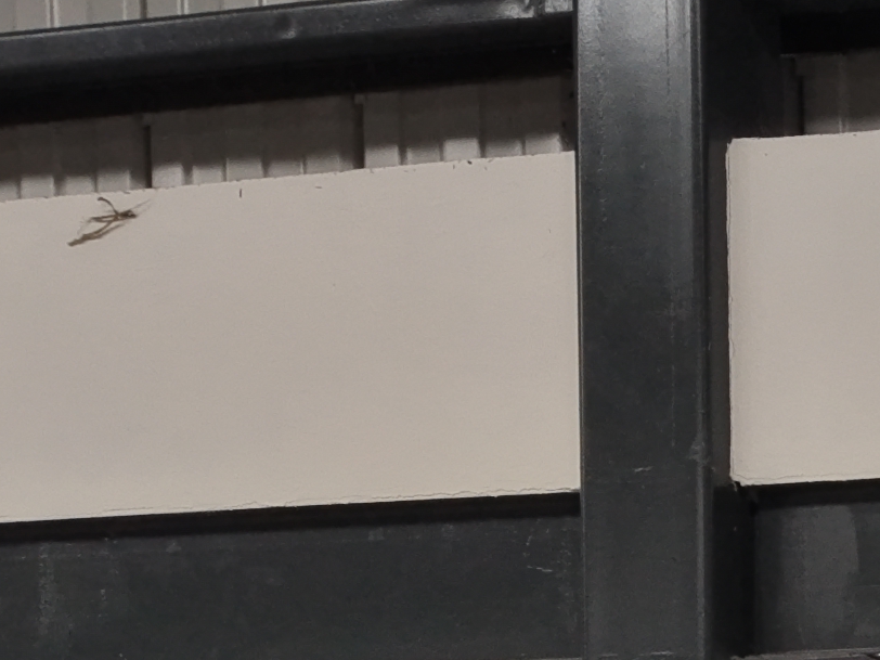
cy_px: 1330
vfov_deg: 11.1
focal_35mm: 121
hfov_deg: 13.5
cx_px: 1843
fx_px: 3076
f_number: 1.8
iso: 330
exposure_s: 1/80
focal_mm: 8.67
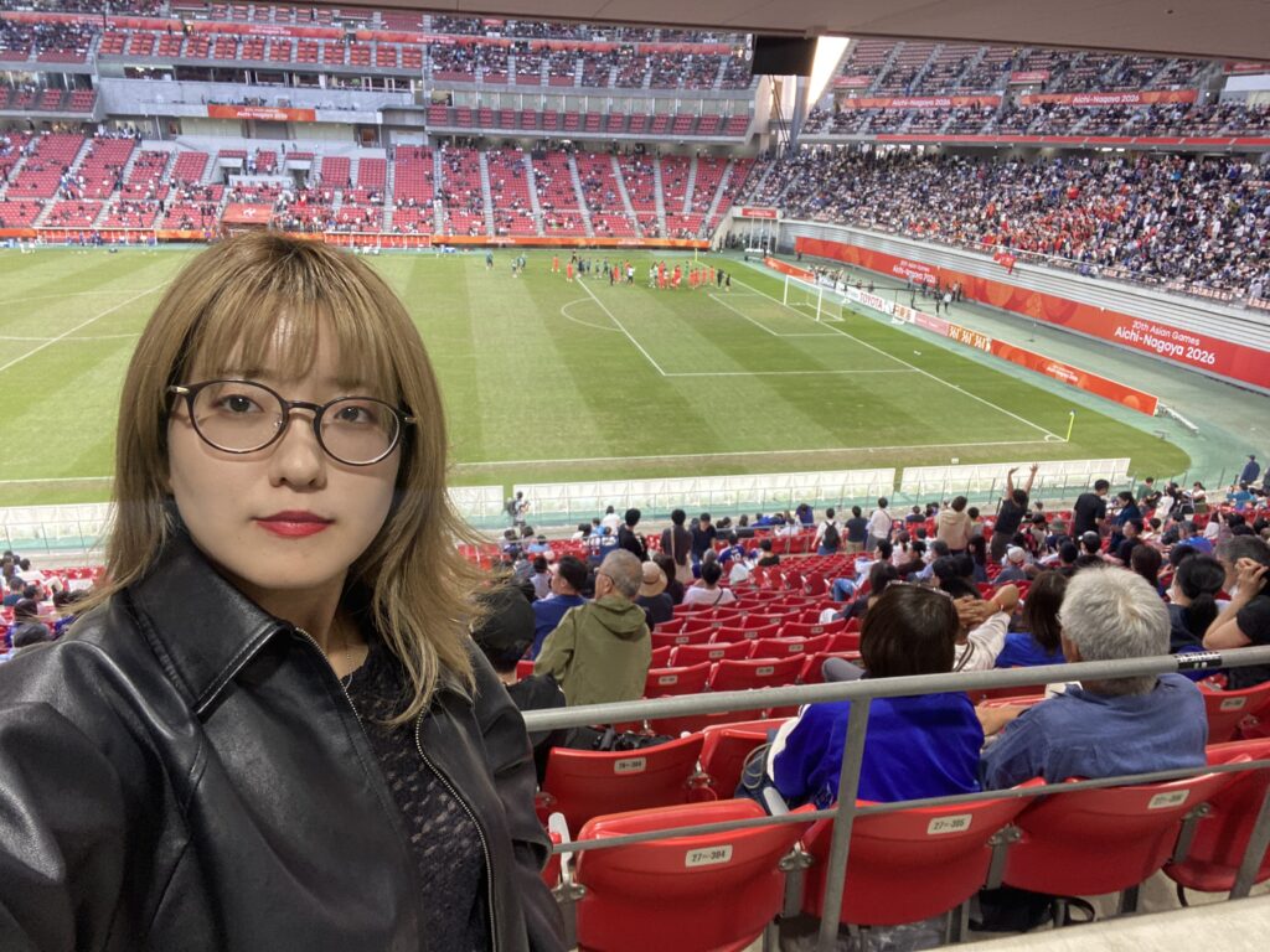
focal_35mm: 23
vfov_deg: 58.9
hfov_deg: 73.9
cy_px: 476
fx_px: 844
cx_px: 635
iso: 125
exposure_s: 1/60
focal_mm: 2.71
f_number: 2.2
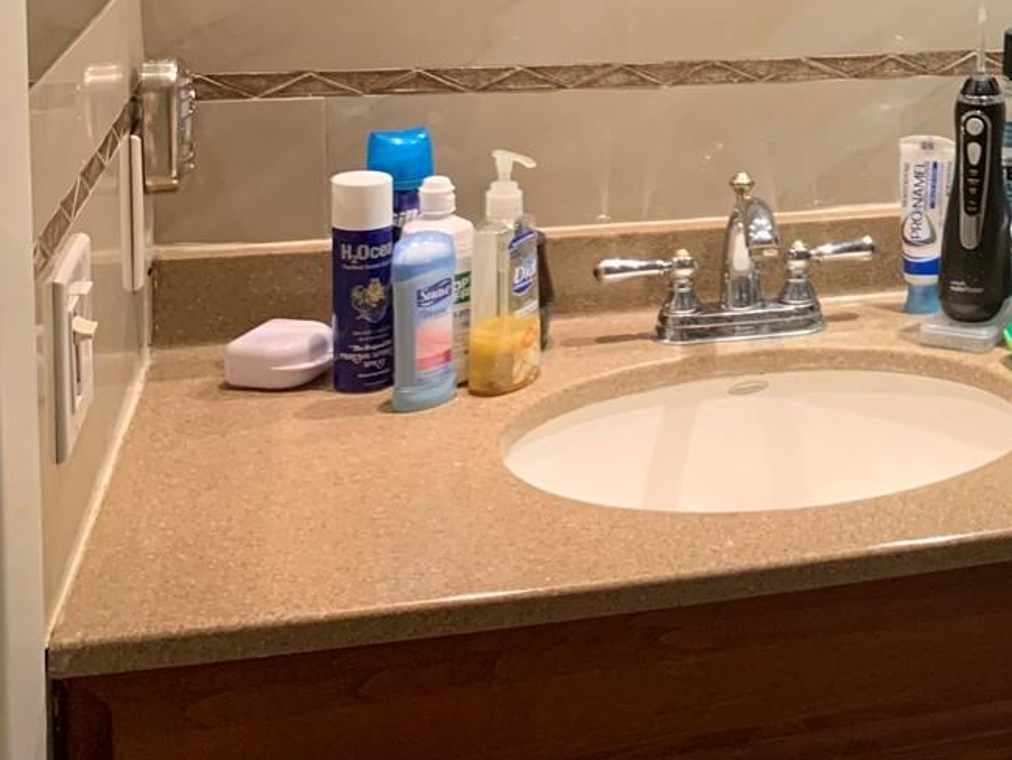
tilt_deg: -7.0
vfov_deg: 22.0
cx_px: 1208
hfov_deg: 26.9
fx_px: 1872
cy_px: -16
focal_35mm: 64
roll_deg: -2.7
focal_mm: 4.25
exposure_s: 1/60
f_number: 1.8
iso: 250
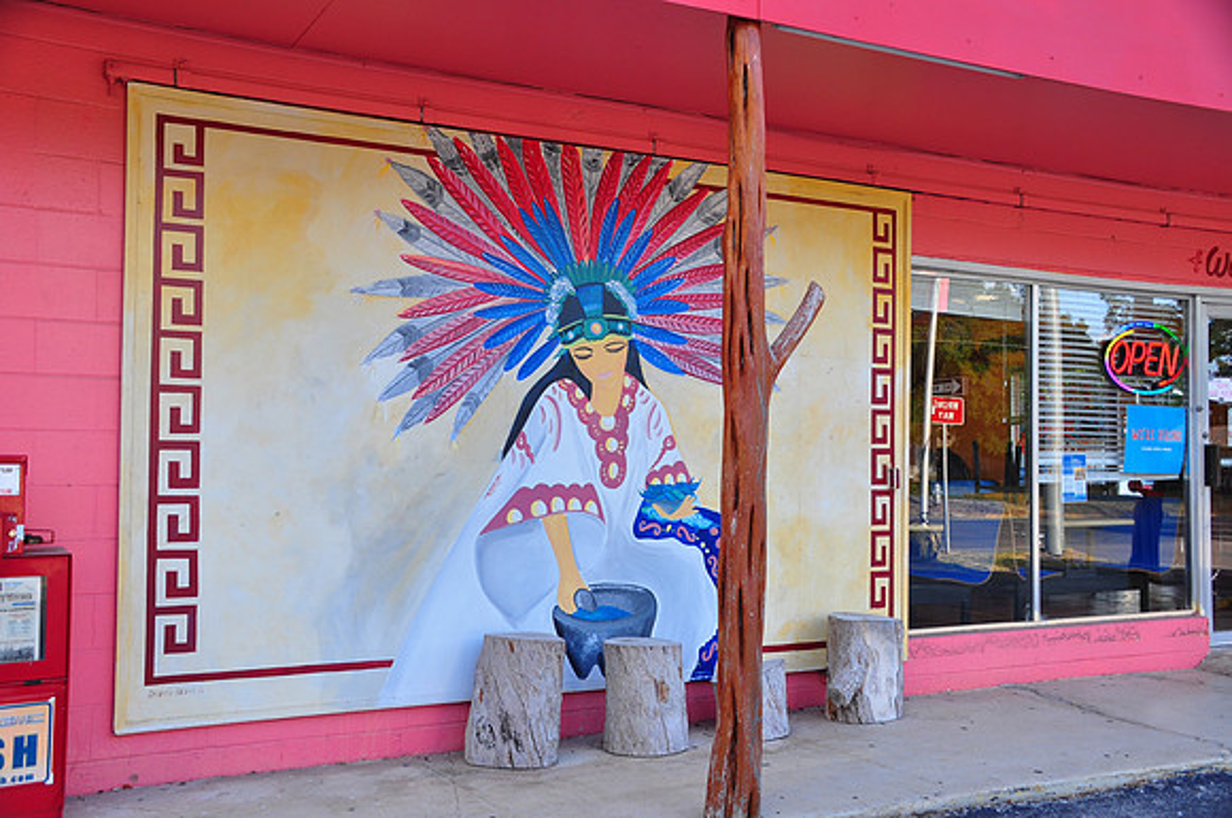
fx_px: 1333
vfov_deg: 34.1
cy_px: 409
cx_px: 616
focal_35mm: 39
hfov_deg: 49.6
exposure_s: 1/125
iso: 200
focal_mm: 26
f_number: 5.6
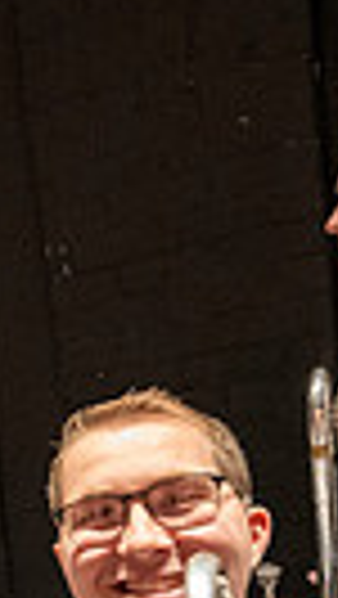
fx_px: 843
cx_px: -284
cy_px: 558
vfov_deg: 36.3
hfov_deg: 17.8
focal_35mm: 53
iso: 3200
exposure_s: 1/500
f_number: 4
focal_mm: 15
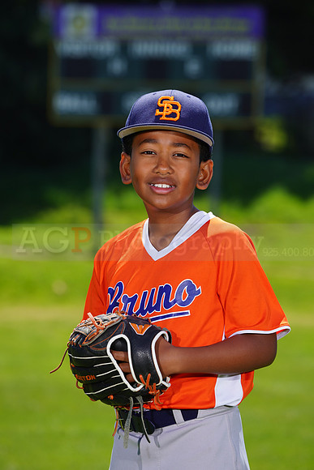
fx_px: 3426
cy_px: 235
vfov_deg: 7.9
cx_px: 157
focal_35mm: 262
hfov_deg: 5.2
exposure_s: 1/250
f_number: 8
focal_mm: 262
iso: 100
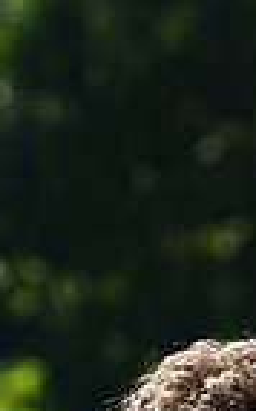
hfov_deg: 1.2
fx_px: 12417
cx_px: 210
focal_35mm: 1109
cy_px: 828
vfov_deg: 1.9
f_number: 11
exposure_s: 1/200
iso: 200
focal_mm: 268
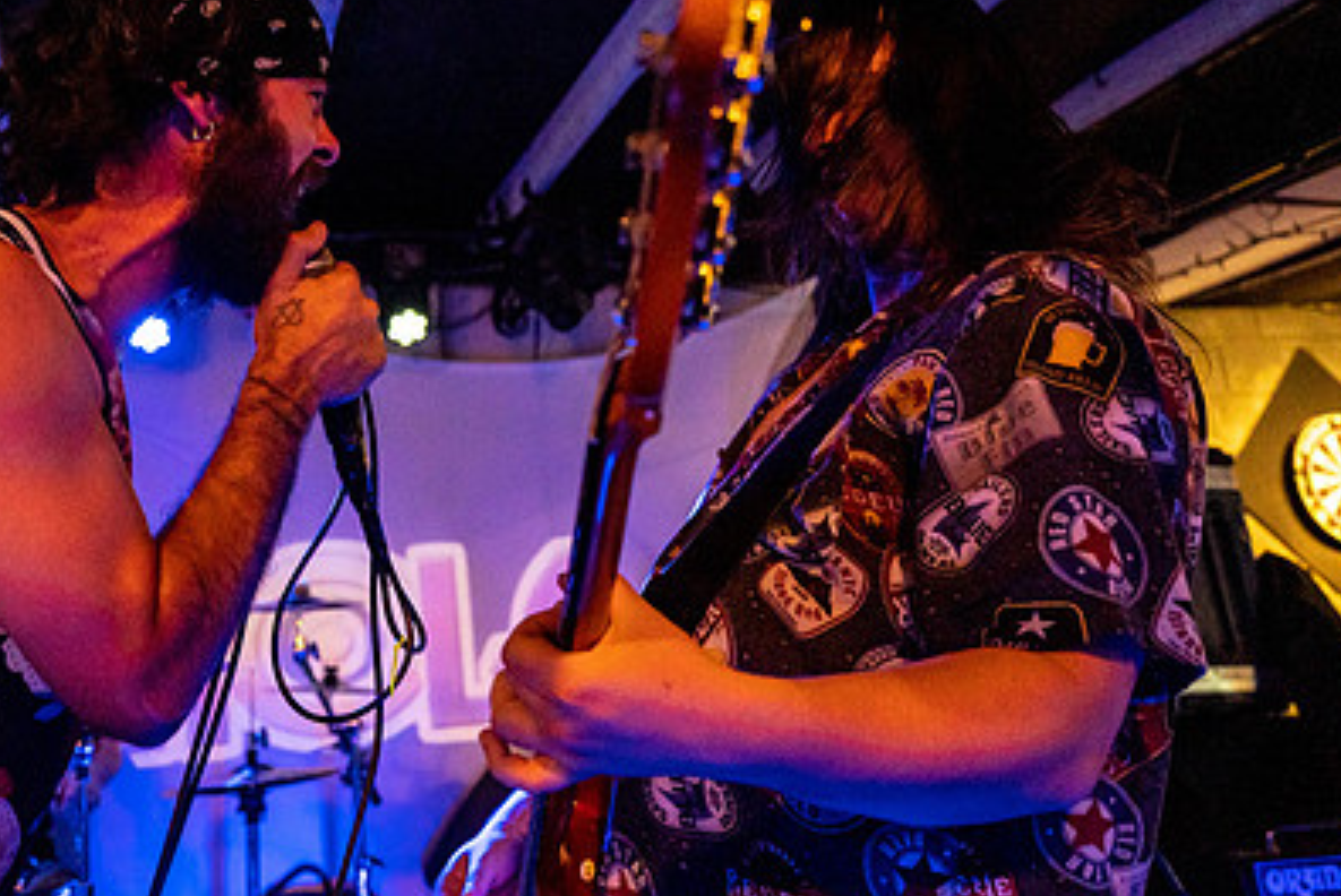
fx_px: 1230
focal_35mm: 33
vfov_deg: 39.7
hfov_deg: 56.5
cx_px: 502
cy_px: 331
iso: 3200
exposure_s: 1/200
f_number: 2.8
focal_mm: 22.5
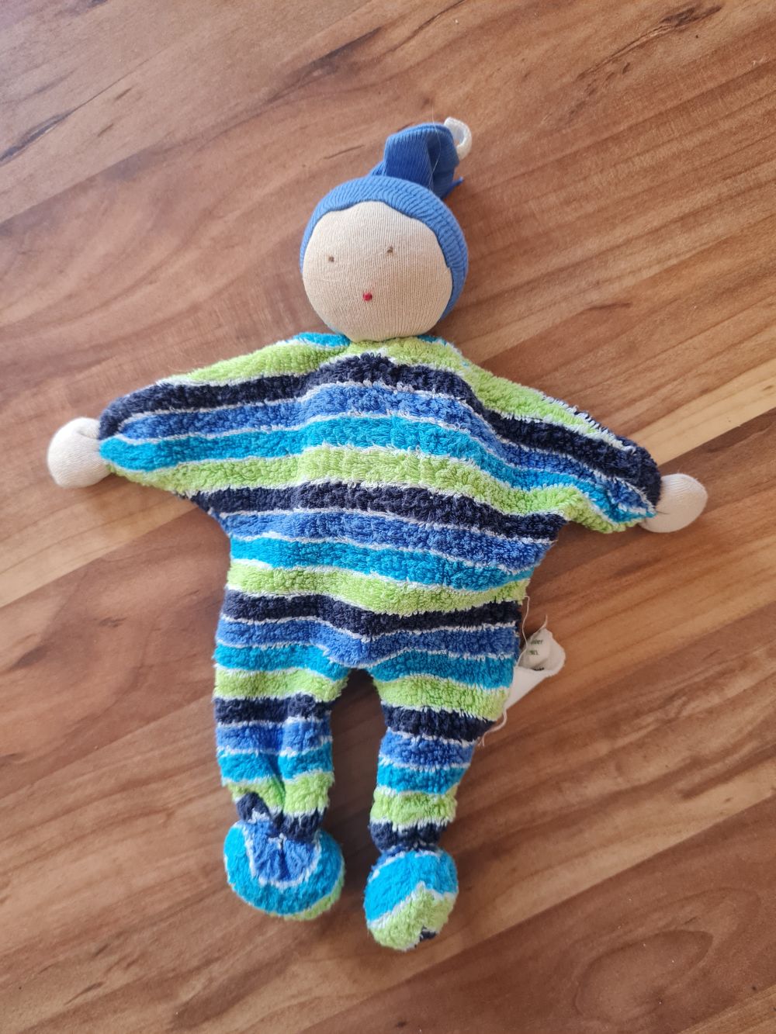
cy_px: 517
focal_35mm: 26
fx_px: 777
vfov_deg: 67.3
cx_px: 388
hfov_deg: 53.1
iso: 400
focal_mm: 5.4
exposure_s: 1/50
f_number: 1.8
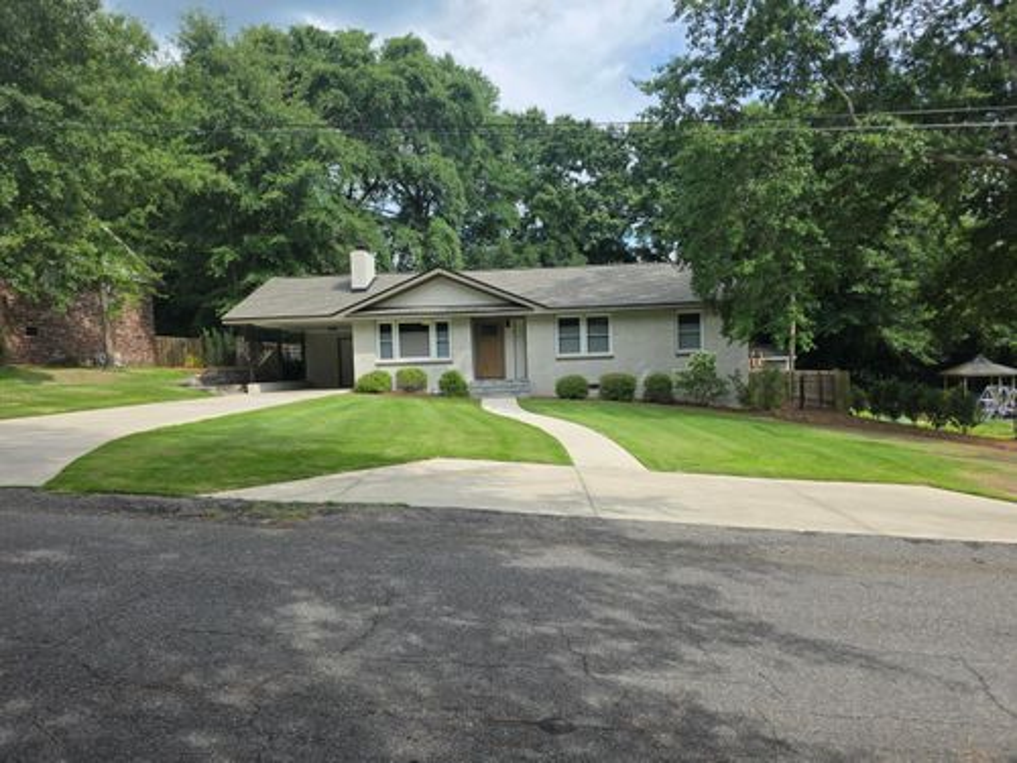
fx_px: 676
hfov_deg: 73.9
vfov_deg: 58.9
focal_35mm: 23
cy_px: 382
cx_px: 508
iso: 80
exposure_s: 1/2790
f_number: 1.7
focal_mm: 6.3
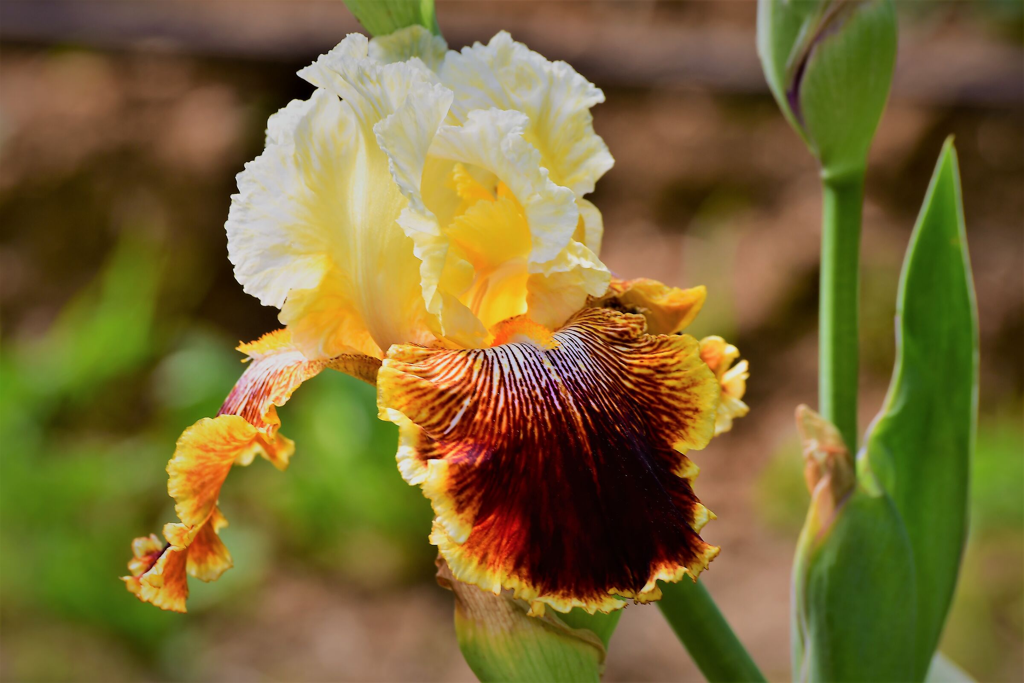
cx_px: 512
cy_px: 342
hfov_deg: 5.7
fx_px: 10239
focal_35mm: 360
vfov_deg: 3.8
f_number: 9
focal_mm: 240
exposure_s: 1/125
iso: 160
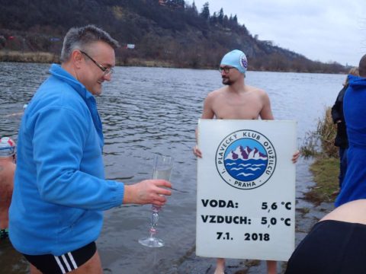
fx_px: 338
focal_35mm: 32
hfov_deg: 56.8
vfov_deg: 44.2
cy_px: 137
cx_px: 183
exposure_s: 1/30
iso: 250
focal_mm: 5.87
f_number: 2.4
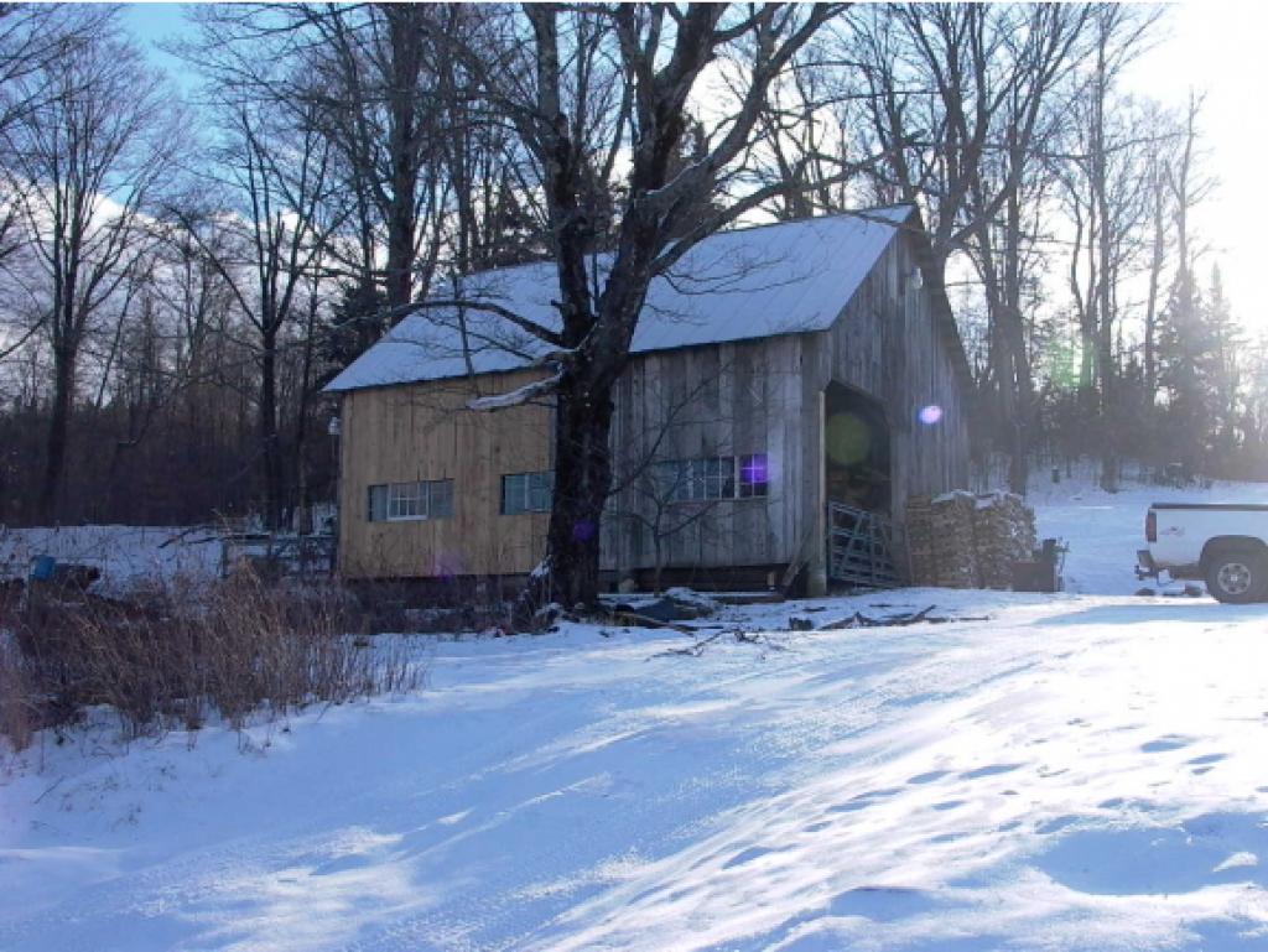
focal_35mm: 38
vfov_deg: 37.8
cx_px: 634
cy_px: 476
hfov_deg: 49.0
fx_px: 1393
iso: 100
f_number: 4.79
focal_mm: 8.19
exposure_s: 1/559
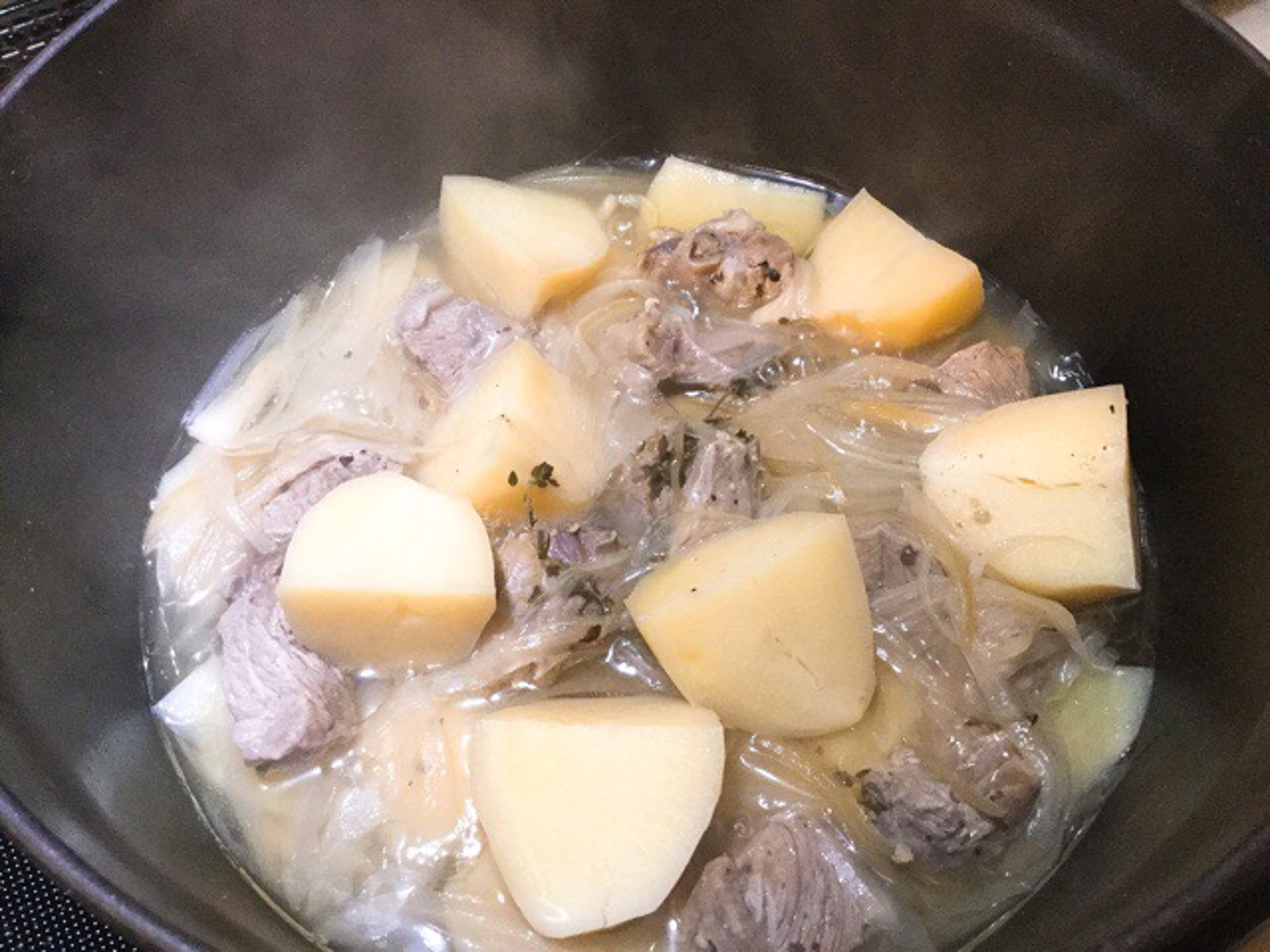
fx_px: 1137
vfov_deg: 45.4
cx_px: 635
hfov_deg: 58.4
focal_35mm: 31
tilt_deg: -58.8
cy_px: 476
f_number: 2.4
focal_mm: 3.3
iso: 200
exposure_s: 1/20
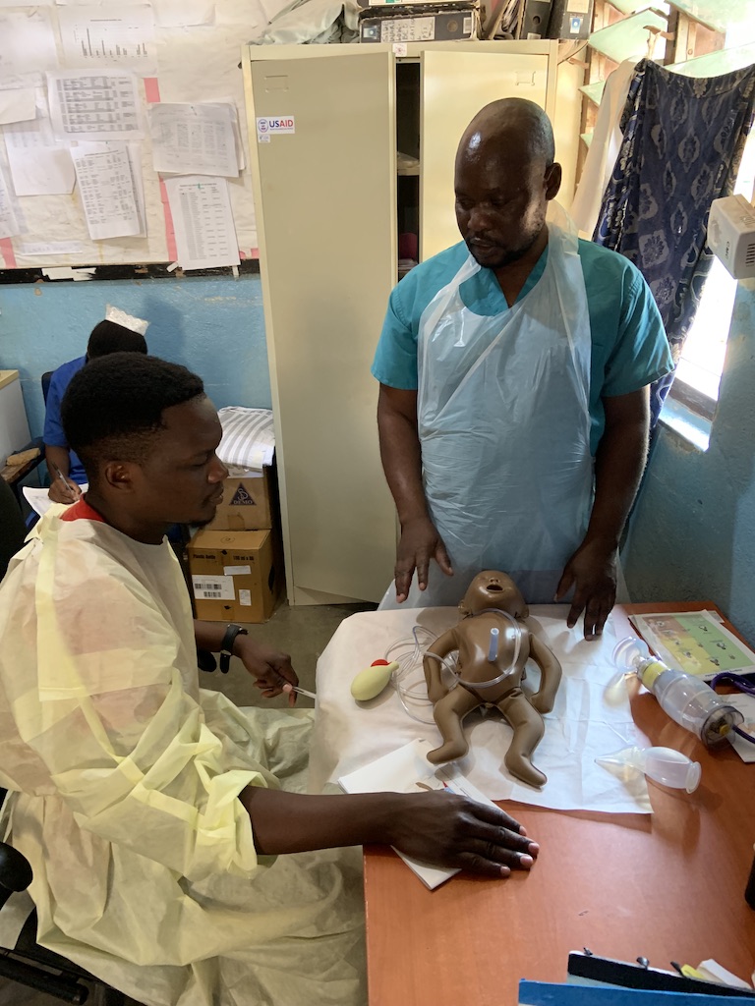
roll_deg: +0.6
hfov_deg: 53.1
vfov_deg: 67.3
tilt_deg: -23.2
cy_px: 503
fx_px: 756
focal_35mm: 26
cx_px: 378
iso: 320
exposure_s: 1/33
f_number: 1.8
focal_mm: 4.25
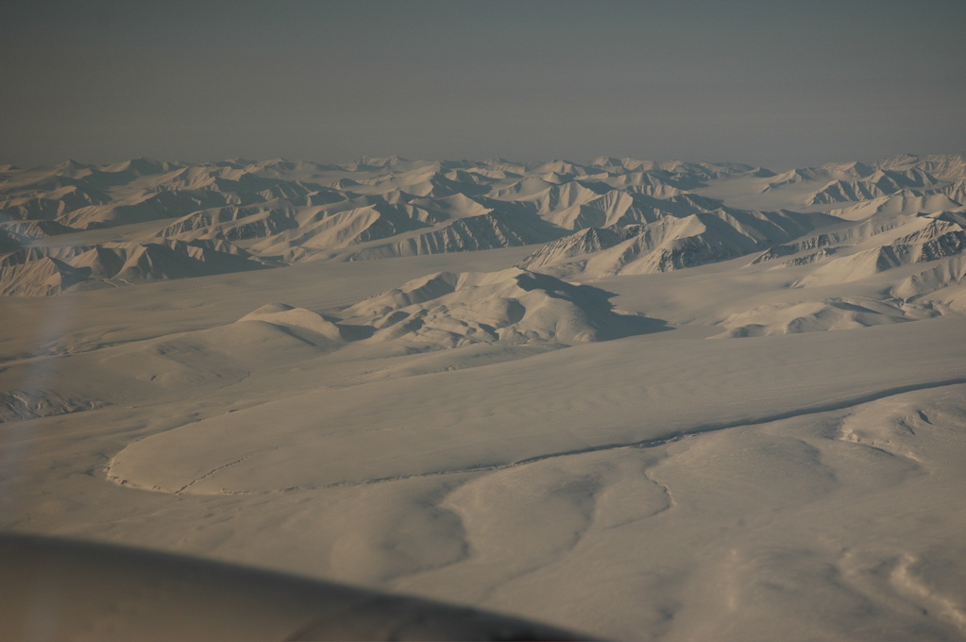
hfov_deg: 26.0
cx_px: 483
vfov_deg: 17.5
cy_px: 321
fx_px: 2091
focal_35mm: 78
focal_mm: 52
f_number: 6.3
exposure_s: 1/160
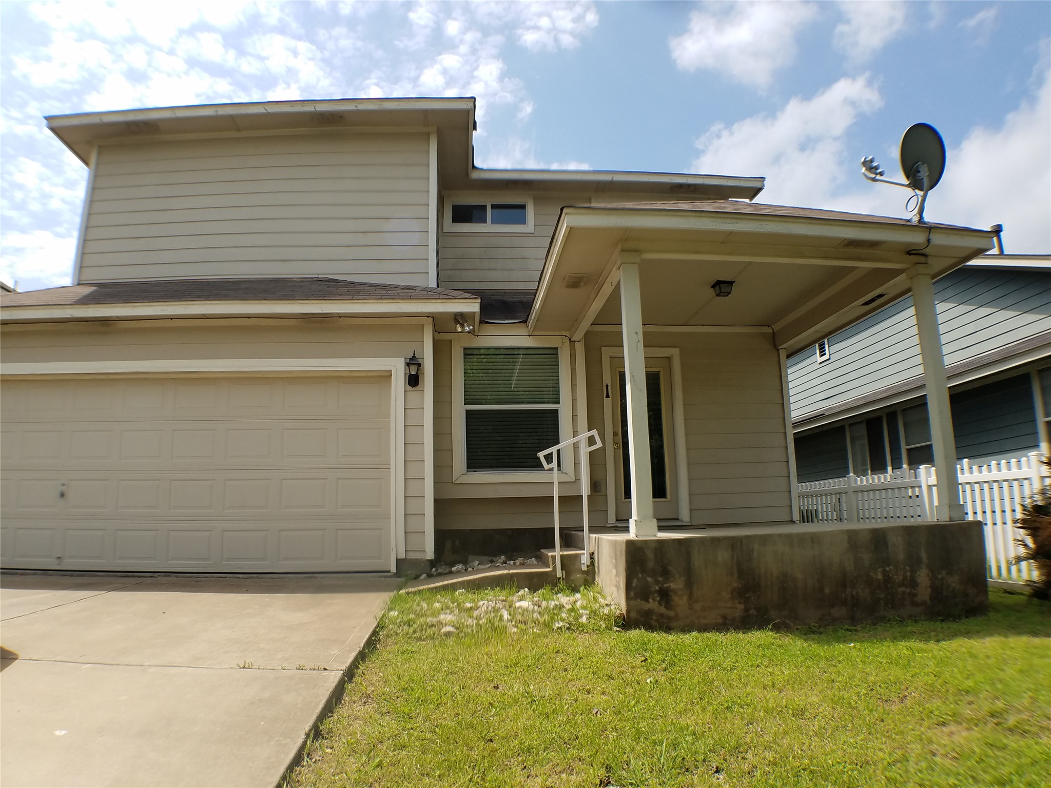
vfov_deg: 53.1
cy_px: 394
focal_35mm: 26
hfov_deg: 67.3
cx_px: 526
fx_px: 789
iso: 50
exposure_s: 1/2832
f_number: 1.7
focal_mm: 4.2
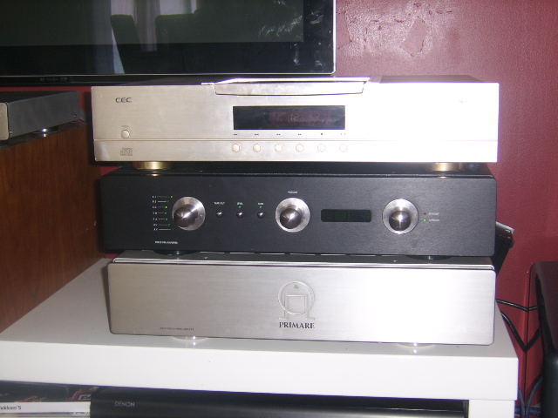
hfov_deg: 34.9
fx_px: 887
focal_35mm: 55
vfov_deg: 26.6
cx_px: 279
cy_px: 209
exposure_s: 1/60
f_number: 3.4
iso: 100
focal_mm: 9.16
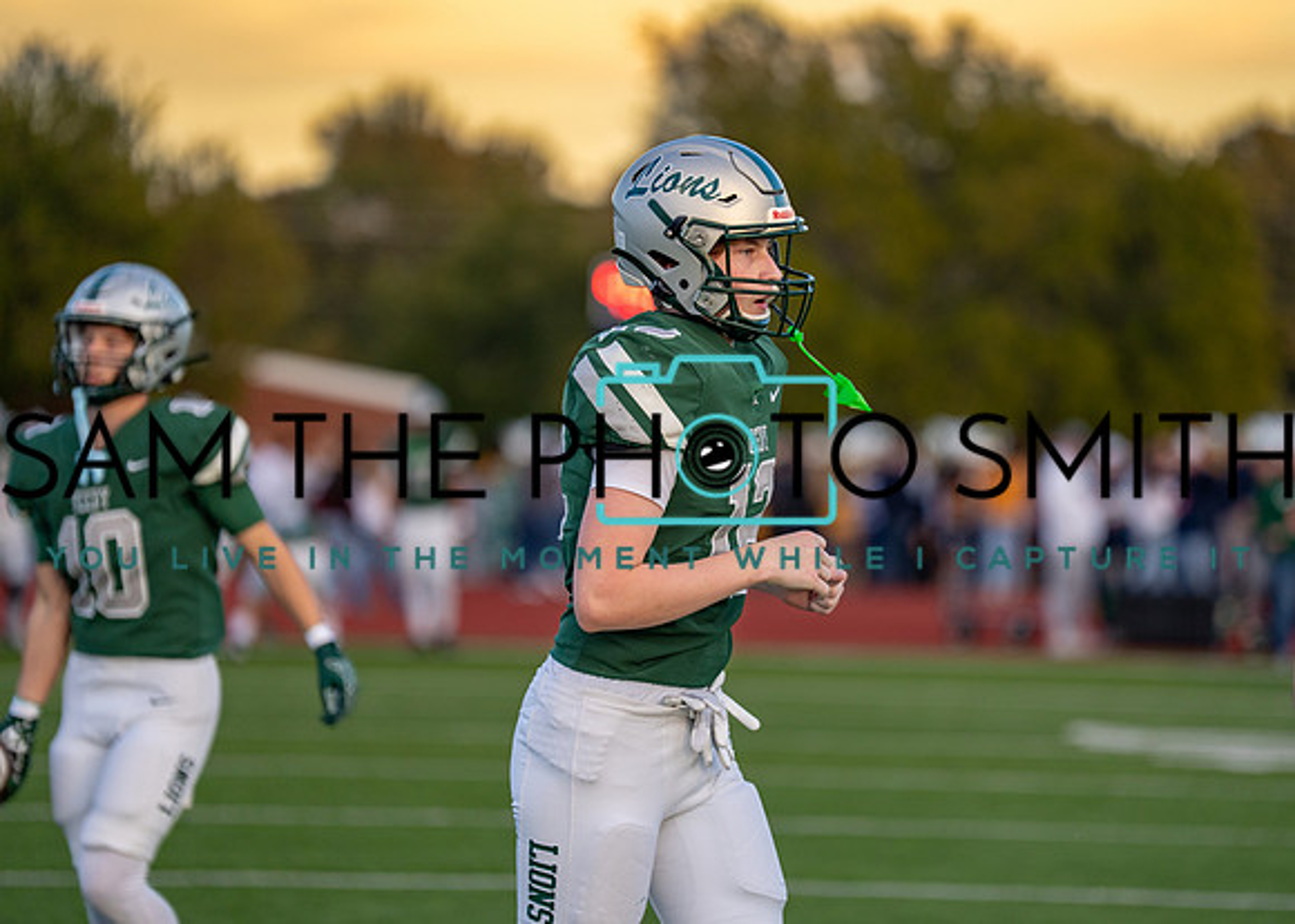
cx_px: 712
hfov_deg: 10.1
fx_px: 7359
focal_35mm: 200
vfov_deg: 7.2
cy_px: 440
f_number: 2.8
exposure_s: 1/1000
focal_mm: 176
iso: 250
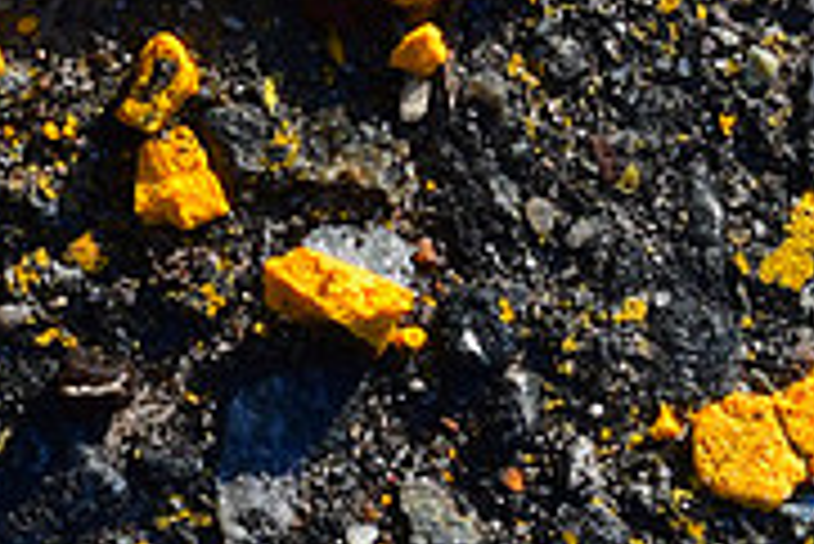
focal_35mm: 497
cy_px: 121
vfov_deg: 2.8
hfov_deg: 4.1
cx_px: -796
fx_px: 11246
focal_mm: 55
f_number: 11
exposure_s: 1/125
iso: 200
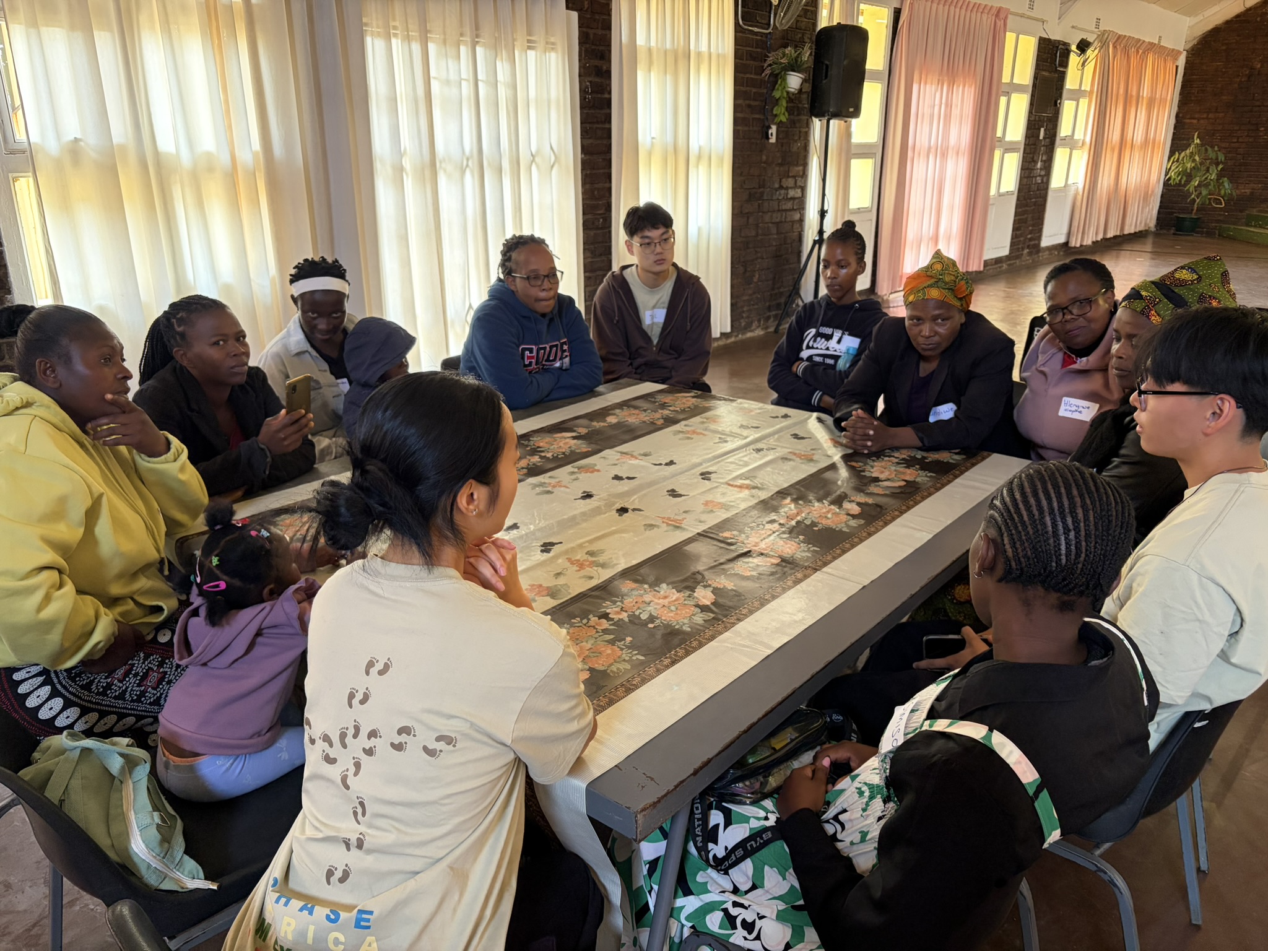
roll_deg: +0.2
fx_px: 952
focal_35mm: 26
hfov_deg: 67.3
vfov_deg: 53.1
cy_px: 476
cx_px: 634
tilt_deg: -18.6
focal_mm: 5.96
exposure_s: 1/60
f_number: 1.6
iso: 250
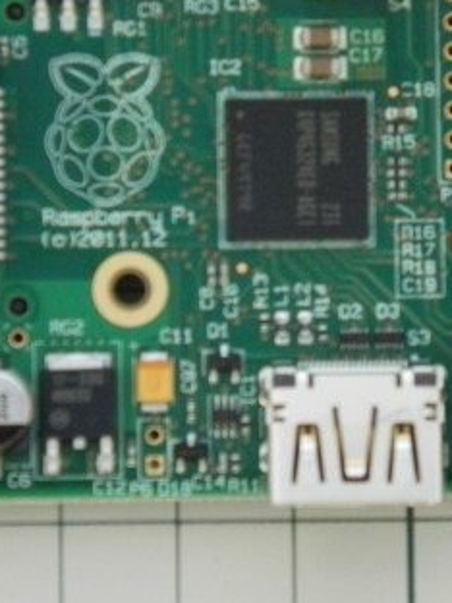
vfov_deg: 2.9
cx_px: 344
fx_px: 11839
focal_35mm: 680
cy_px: 162
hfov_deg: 2.2
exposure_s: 1/60
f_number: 5.6
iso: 400
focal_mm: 59.7
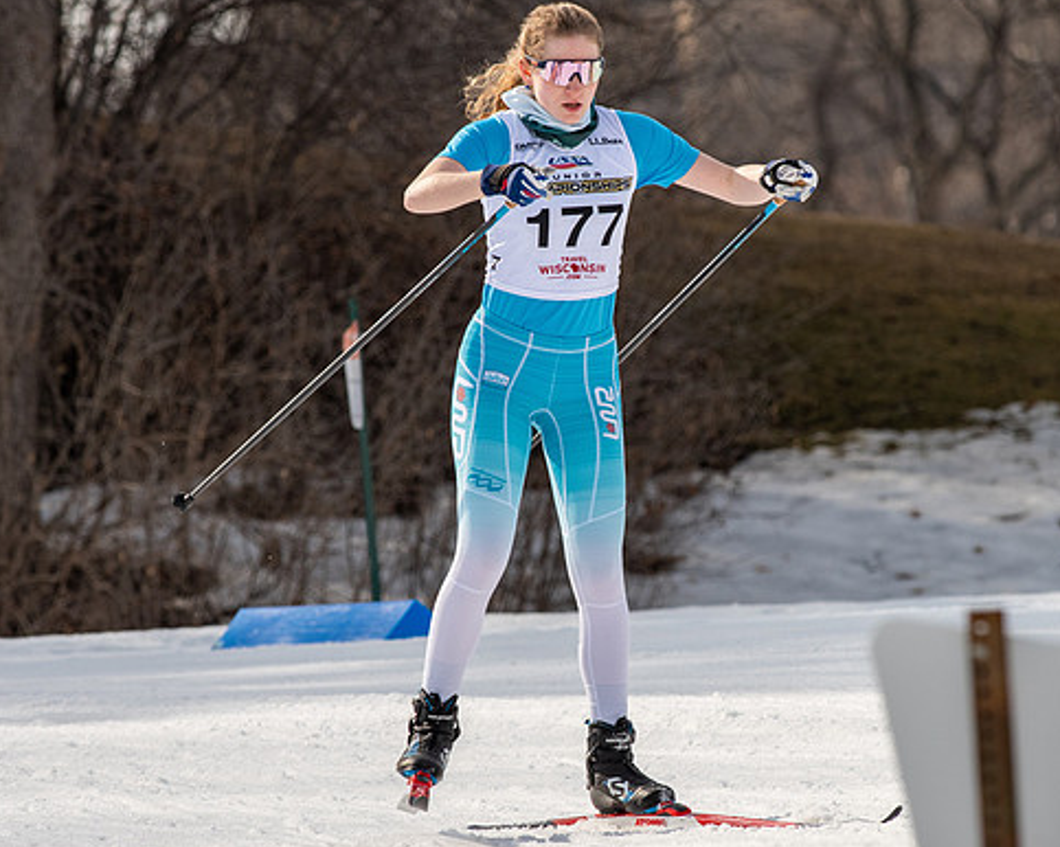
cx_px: 634
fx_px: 19129
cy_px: 466
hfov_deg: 3.2
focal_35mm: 610
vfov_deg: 2.5
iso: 400
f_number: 7.1
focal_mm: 300
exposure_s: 1/2000
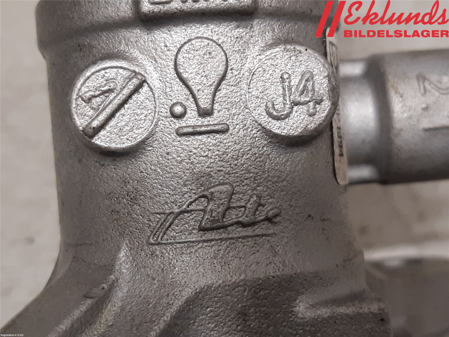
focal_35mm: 26
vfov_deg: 53.1
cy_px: 168
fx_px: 337
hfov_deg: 67.3
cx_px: 224
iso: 160
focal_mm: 3.93
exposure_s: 1/50
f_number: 1.7
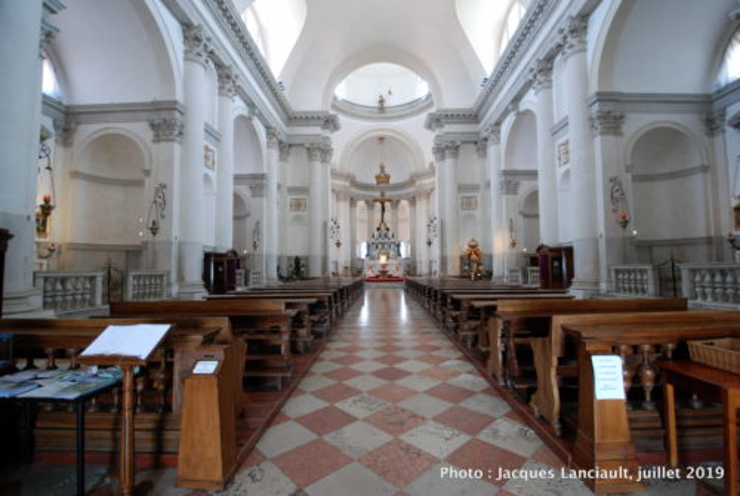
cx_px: 370
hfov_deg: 100.3
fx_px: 309
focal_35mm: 15
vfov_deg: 77.5
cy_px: 248
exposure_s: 1/25
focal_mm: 10
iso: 800
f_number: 3.5
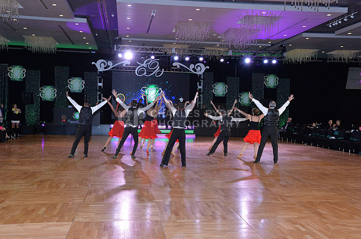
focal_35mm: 40
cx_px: 180
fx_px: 401
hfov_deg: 48.5
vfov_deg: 33.3
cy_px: 120
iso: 3200
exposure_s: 1/250
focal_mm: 40
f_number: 8
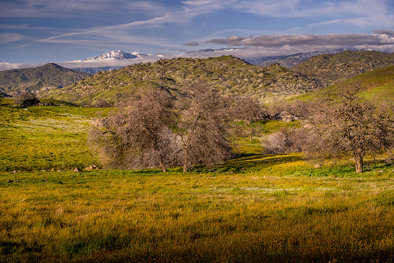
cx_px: 197
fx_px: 646
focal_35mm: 59
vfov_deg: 23.0
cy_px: 132
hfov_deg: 33.9
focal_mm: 59
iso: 80
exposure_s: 1/60
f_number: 8
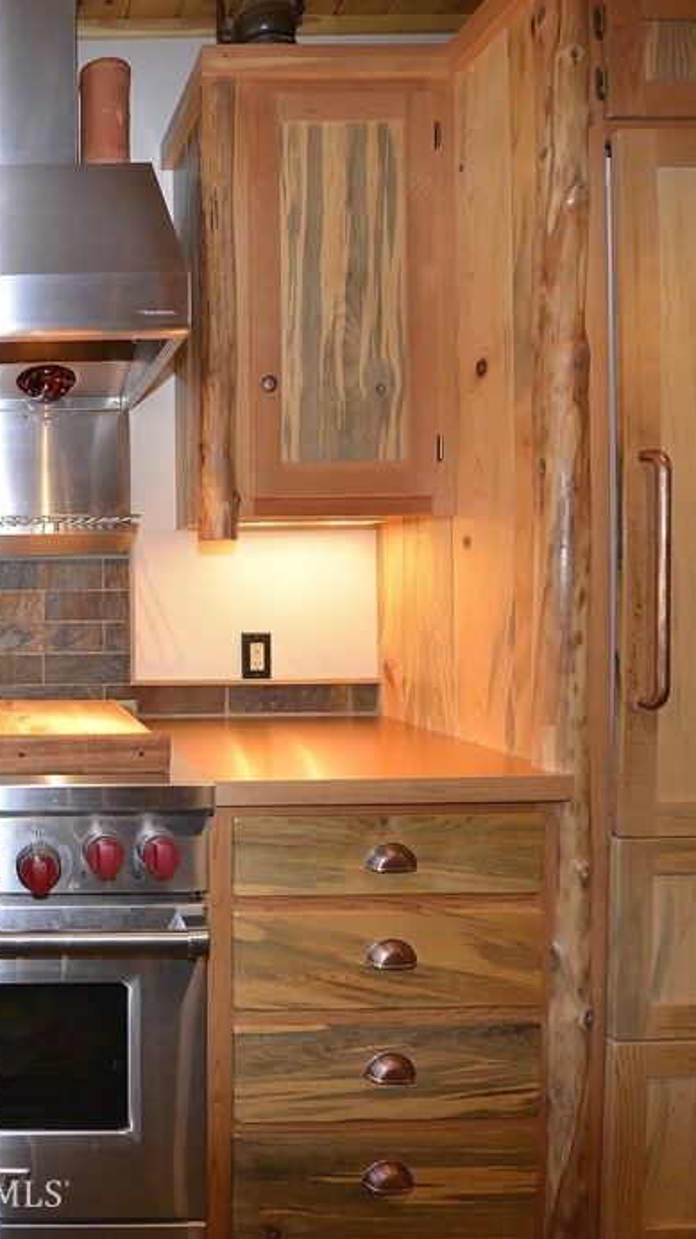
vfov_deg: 78.7
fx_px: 755
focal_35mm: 23
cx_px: -30
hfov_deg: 41.6
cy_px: 605
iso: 560
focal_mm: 14
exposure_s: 1/60
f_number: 4
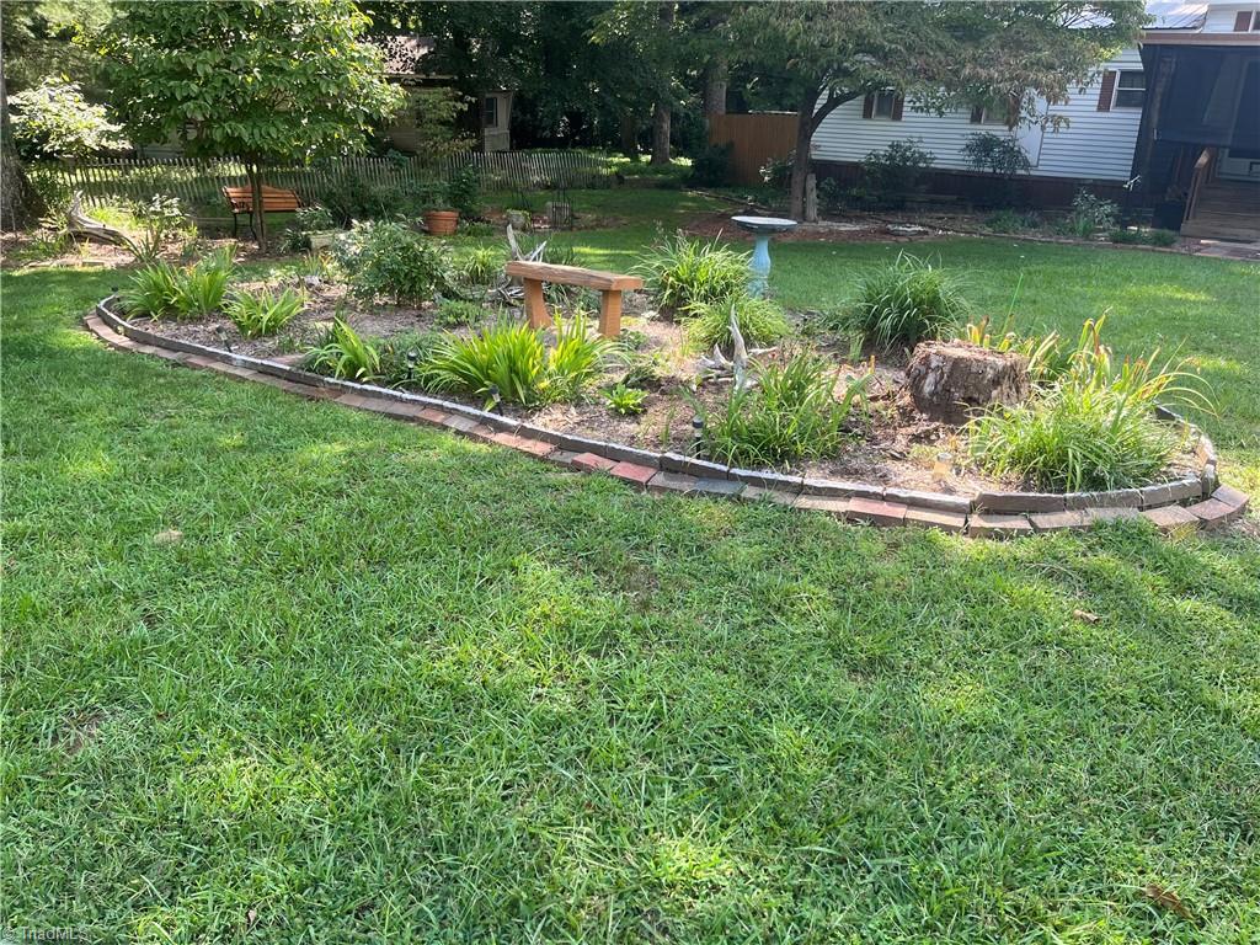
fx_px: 946
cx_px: 630
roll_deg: -3.3
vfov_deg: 53.1
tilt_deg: -22.2
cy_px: 472
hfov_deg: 67.3
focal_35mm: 26
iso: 50
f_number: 1.6
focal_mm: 5.1
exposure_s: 1/407
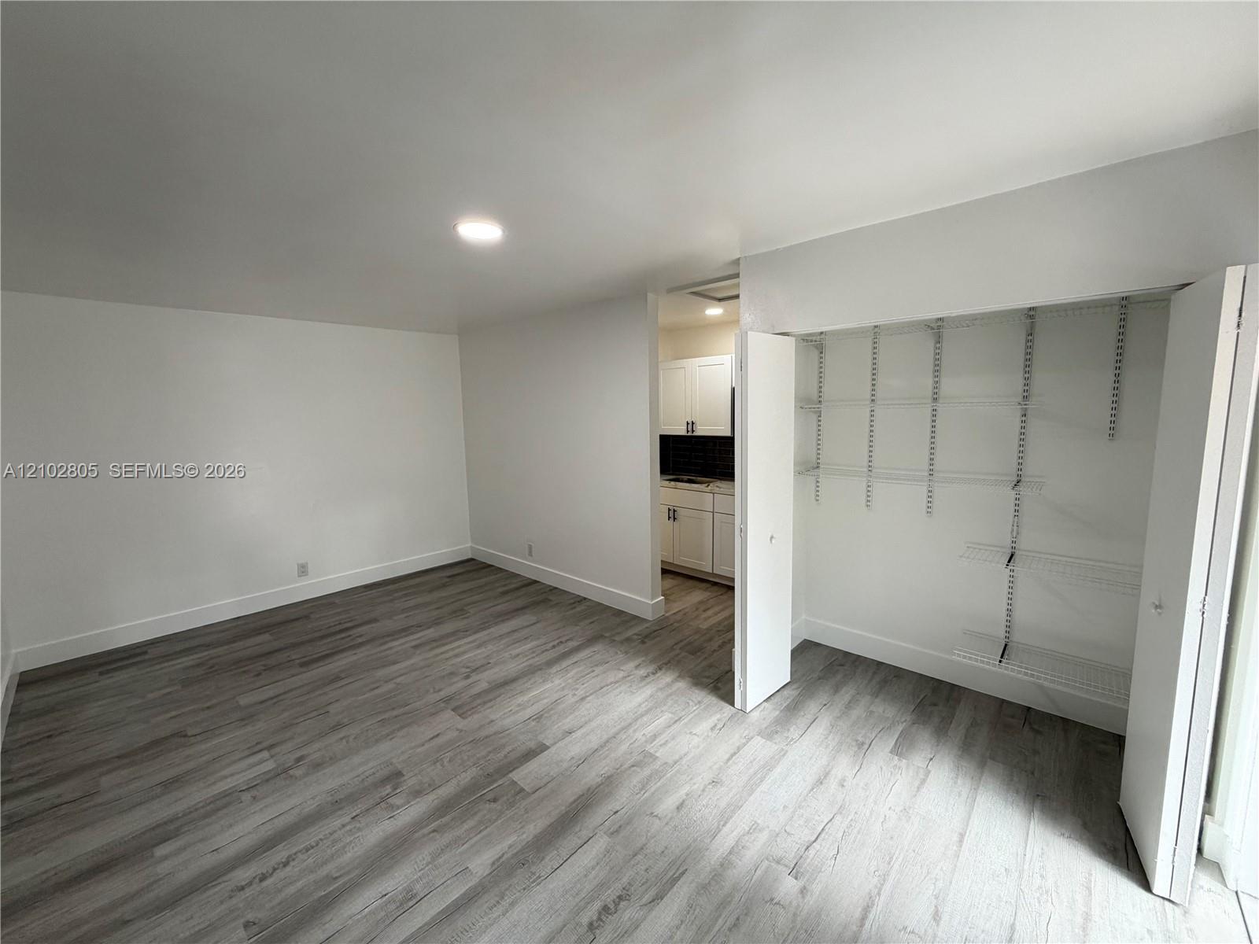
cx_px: 630
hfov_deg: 102.1
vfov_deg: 85.7
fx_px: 509
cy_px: 472
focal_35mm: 14
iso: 160
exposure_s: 1/121
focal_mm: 2.22
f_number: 2.2
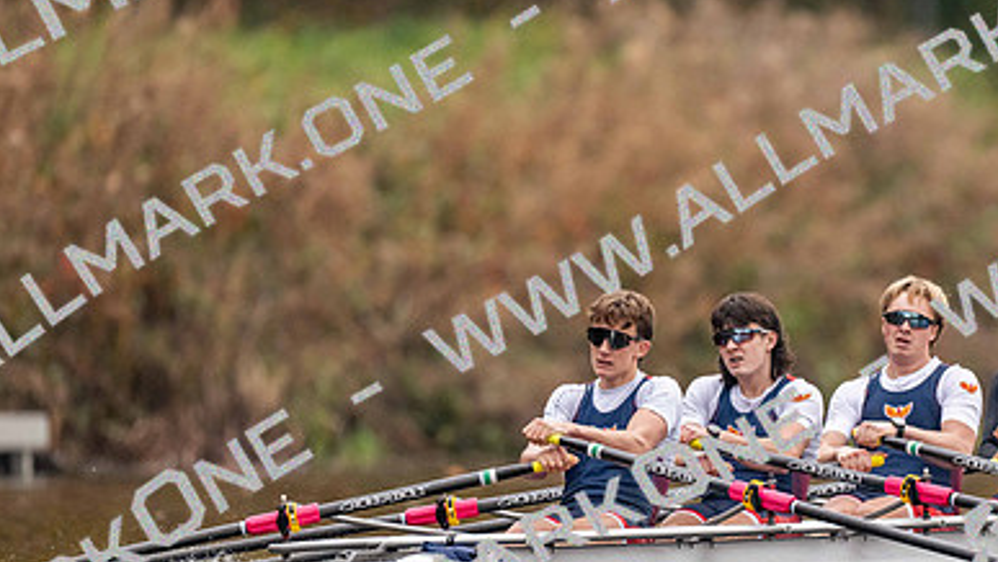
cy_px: 380
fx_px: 24910
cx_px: 743
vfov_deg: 1.3
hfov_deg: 2.3
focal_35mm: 941
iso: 2800
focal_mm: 600
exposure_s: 1/2500
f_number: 4
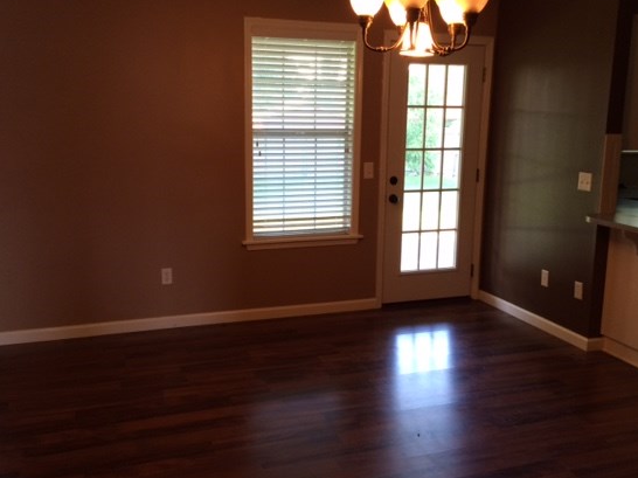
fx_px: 626
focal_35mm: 34
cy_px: 224
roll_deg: +0.2
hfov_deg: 54.0
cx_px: 317
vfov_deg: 41.7
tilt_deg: -11.2
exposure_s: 1/30
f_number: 2.2
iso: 80
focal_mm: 4.15
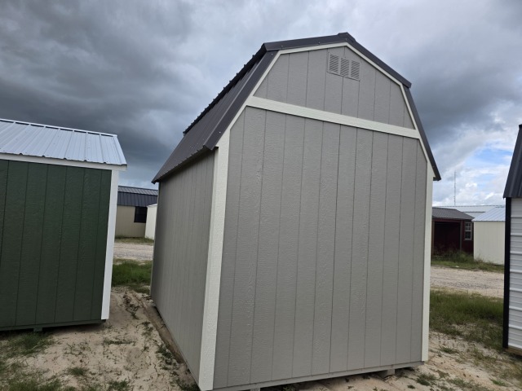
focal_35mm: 23
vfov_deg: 58.9
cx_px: 261
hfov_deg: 73.9
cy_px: 196
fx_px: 347
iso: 80
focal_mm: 6.3
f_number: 1.7
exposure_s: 1/4057
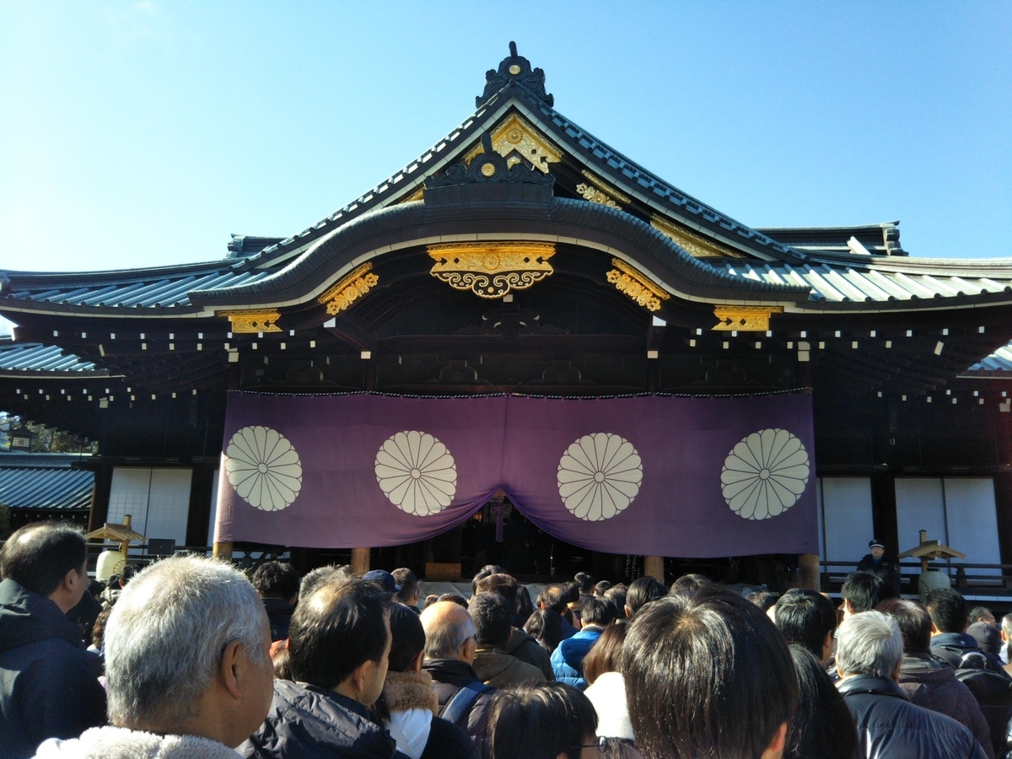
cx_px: 506
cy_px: 380
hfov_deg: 60.0
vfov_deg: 46.8
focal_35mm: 30
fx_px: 877
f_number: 2.2
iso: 27
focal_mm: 4
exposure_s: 1/364
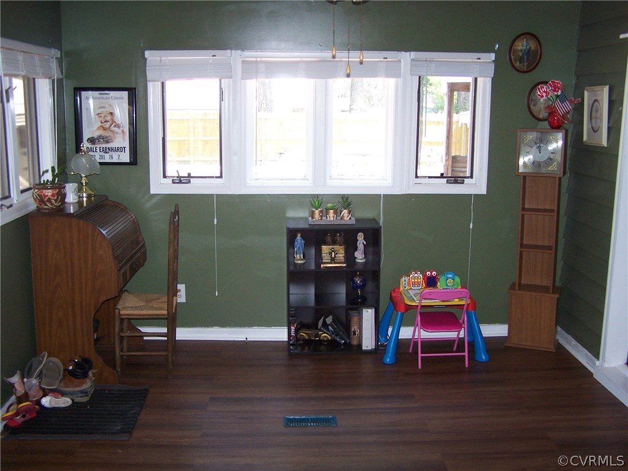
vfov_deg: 37.7
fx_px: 689
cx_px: 314
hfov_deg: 49.0
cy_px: 236
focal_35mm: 38
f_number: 2.8
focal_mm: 6.3
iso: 140
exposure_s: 1/60
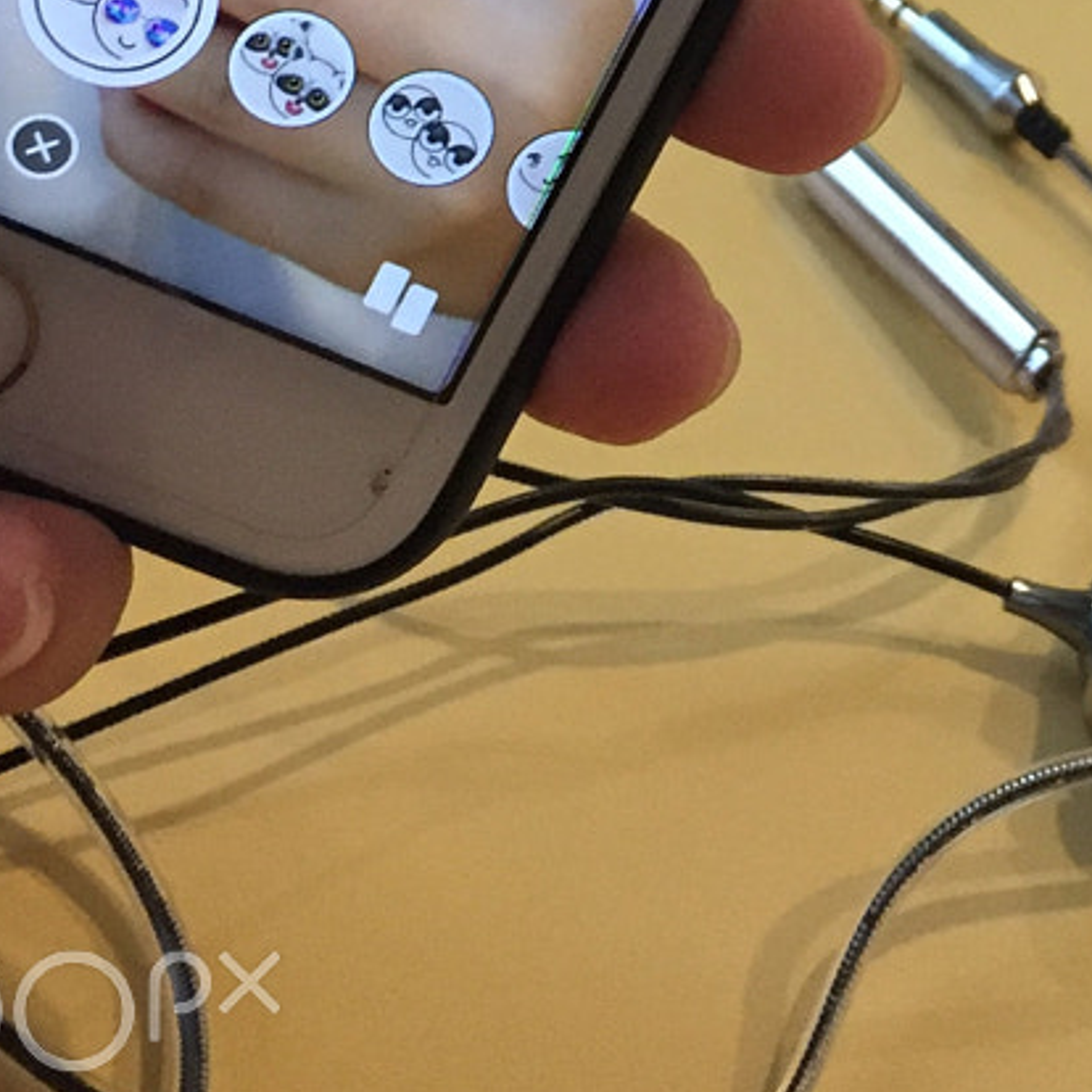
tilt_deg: -19.0
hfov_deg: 17.0
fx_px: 3533
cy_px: -752
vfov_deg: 15.5
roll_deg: -20.1
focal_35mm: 99
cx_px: 1208
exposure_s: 1/30
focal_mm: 4.15
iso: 125
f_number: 2.2
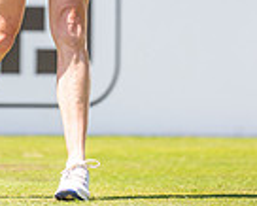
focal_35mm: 929
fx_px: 7071
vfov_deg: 1.7
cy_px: -146
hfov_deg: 2.1
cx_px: -15
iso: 200
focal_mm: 300
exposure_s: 1/1600
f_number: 4.5
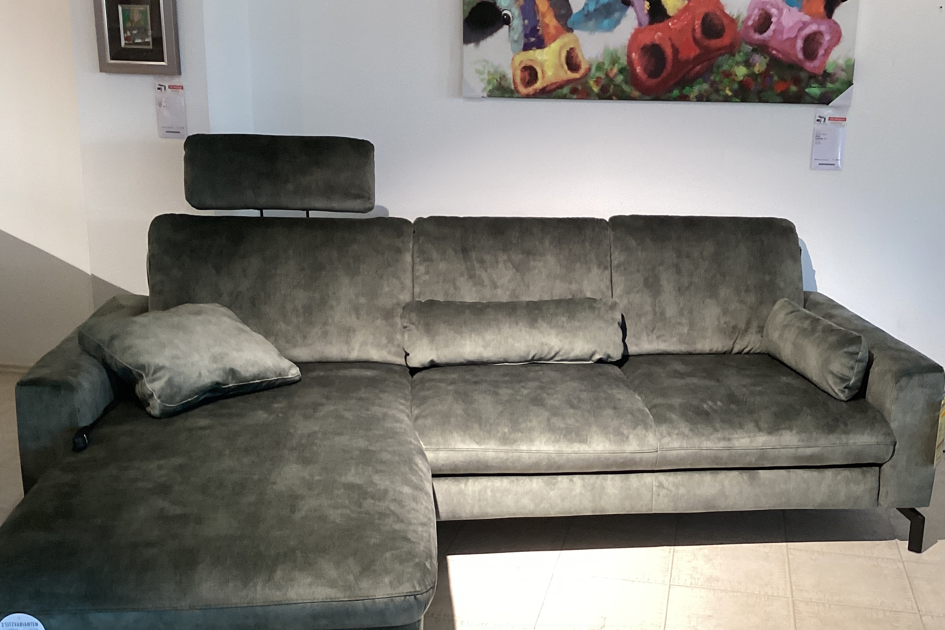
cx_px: 536
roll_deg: -0.8
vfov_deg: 32.6
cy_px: 335
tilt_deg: -15.8
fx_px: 1076
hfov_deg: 47.3
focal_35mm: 41
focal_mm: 3.3
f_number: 2.4
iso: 200
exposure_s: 1/50
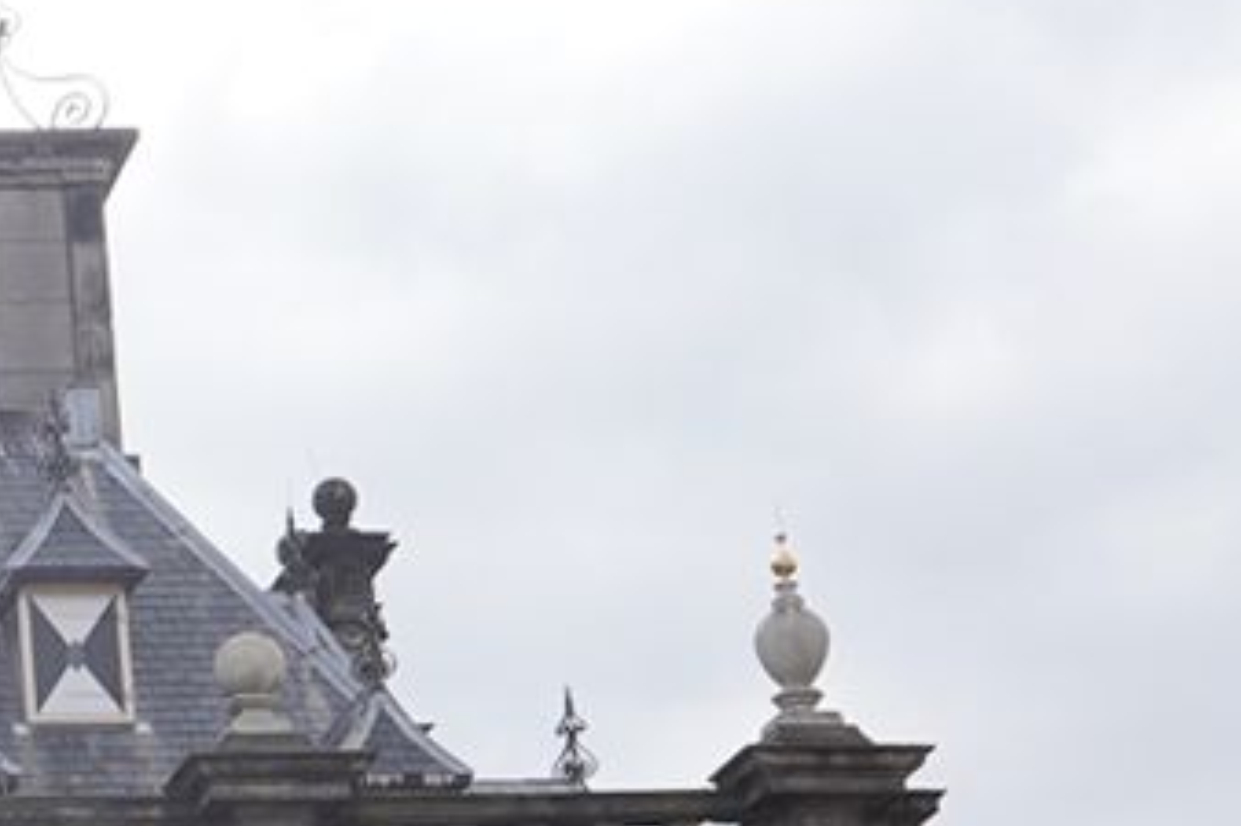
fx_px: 4892
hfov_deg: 12.8
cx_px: -1168
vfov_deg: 9.5
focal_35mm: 142
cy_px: 1105
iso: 100
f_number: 13
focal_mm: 24
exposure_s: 1/100
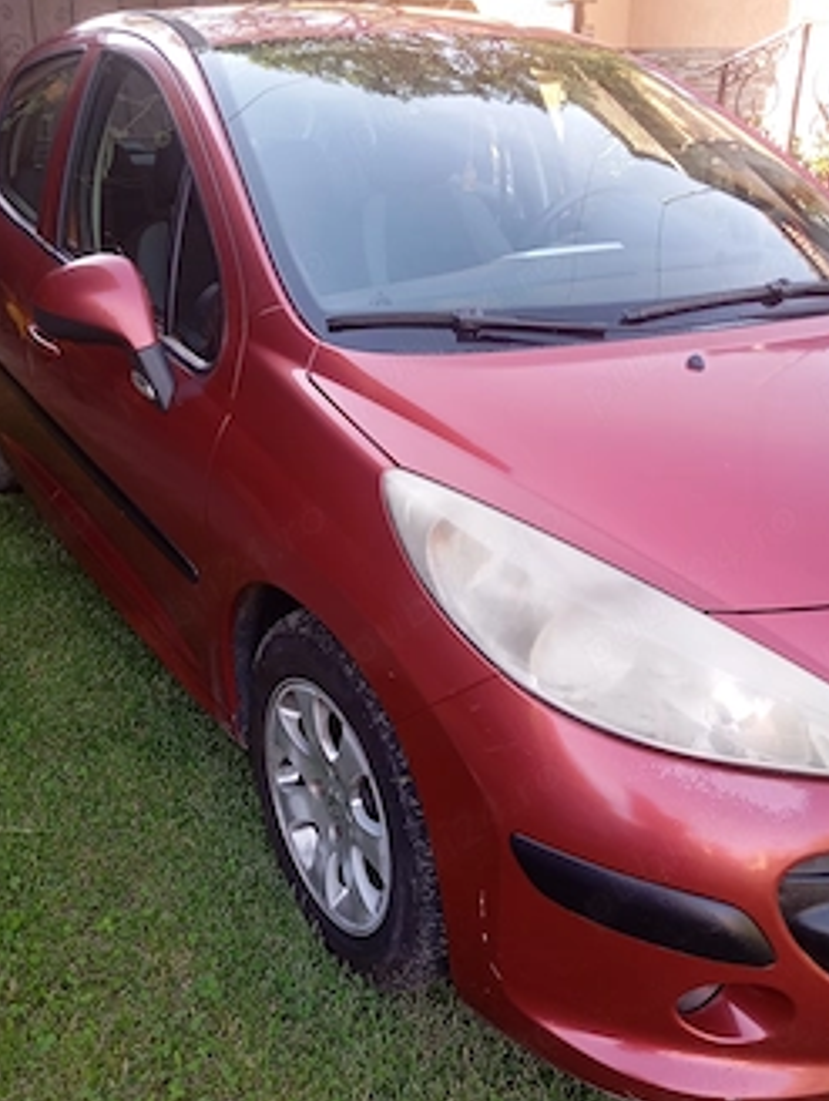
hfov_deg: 41.7
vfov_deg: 53.7
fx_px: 1083
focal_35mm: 34
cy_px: 638
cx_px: 336
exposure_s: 1/100
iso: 322
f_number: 1.8
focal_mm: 4.22
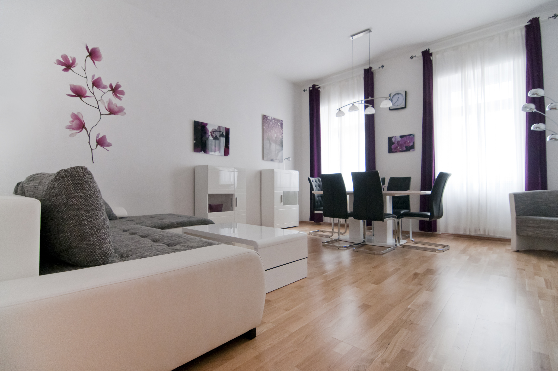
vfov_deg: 71.9
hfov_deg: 95.1
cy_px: 186
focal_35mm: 16
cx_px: 279
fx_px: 255
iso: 1000
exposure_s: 1/30
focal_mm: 11
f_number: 3.2
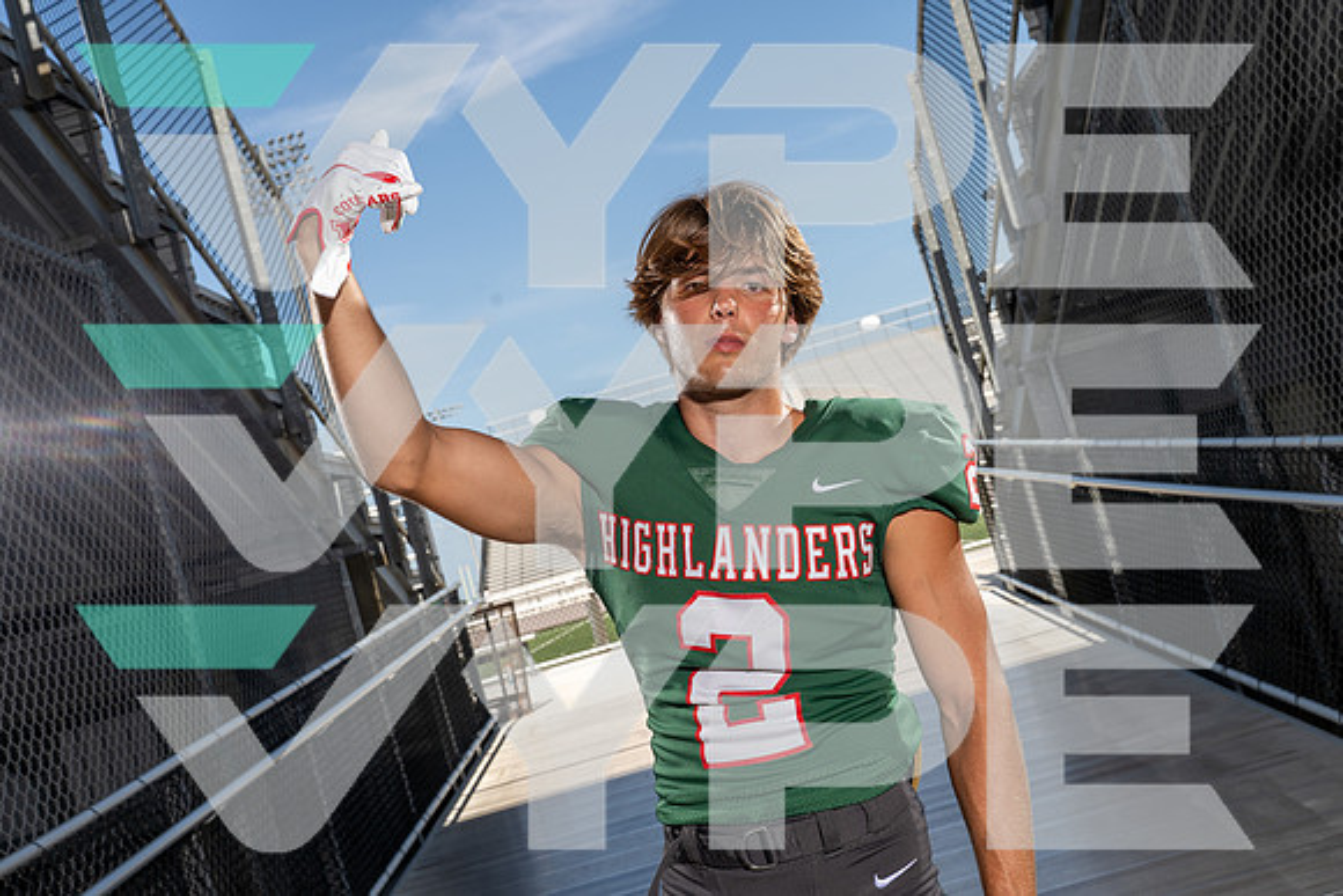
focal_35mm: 42
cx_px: 672
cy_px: 448
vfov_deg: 31.9
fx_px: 1567
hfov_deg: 46.4
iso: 160
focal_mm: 42
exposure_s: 1/250
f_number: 10
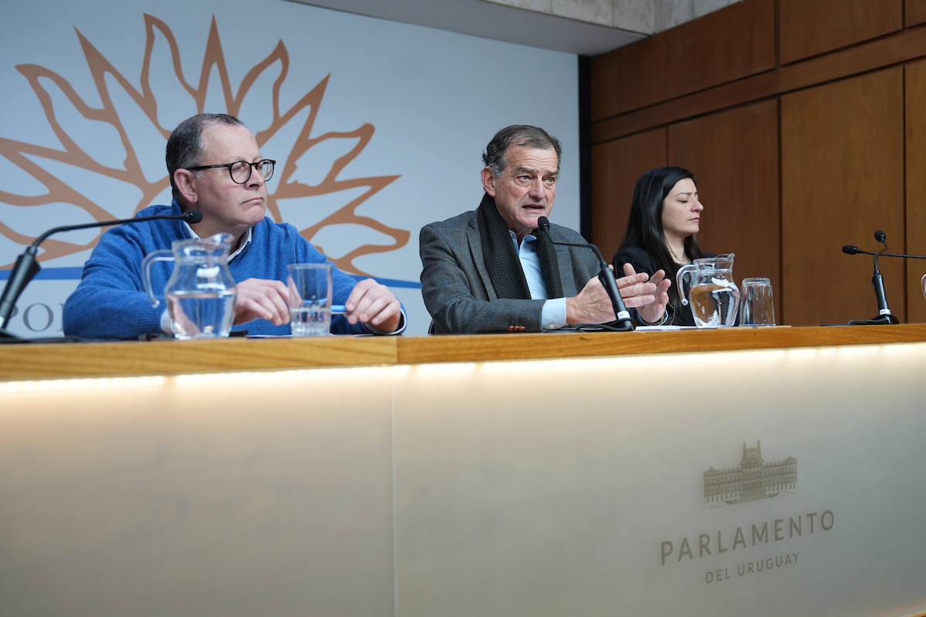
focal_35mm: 36
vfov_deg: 36.9
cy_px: 308
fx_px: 926
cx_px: 463
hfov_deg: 53.1
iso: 1000
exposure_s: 1/320
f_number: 2.8
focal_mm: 36
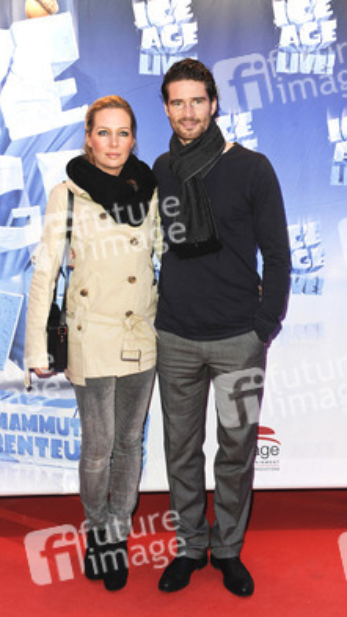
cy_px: 312
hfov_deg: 24.9
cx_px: 152
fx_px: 785
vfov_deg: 42.9
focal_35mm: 48
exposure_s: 1/200
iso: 800
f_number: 6.3
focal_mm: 45
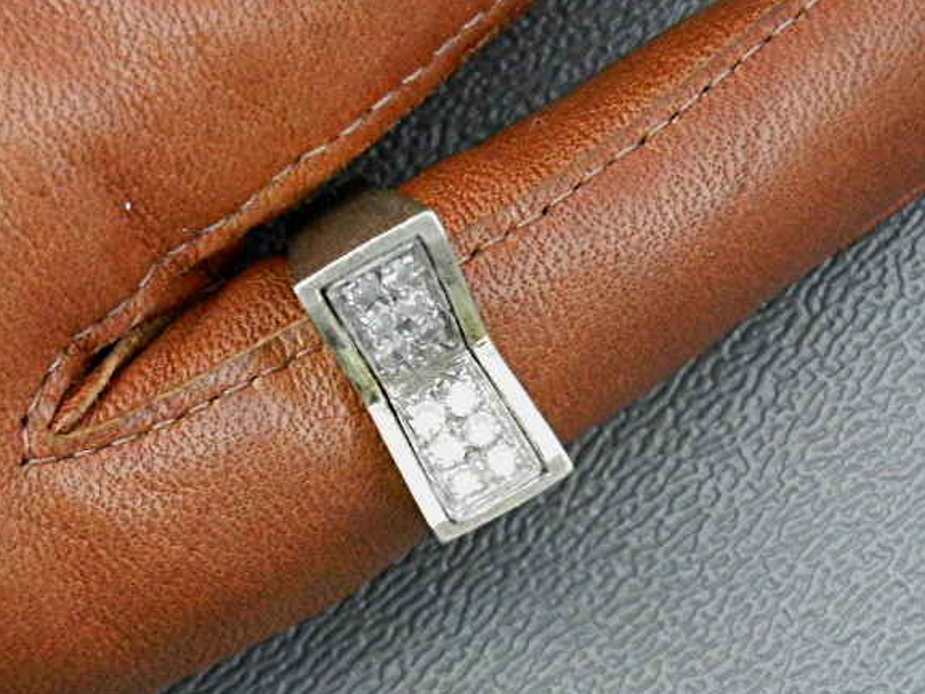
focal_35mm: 158
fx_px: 4223
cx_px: 439
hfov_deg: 12.5
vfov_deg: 9.4
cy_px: 406
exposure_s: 1/4.6
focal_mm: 16
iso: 200
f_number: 4.4
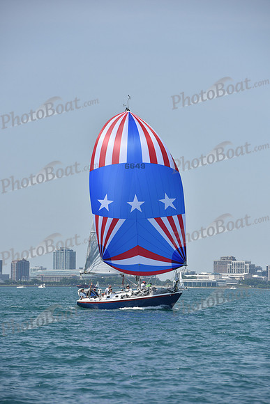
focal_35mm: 180
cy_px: 202
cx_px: 135
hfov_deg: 7.6
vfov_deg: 11.4
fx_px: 2024
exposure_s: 1/1600
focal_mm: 180
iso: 250
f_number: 7.1
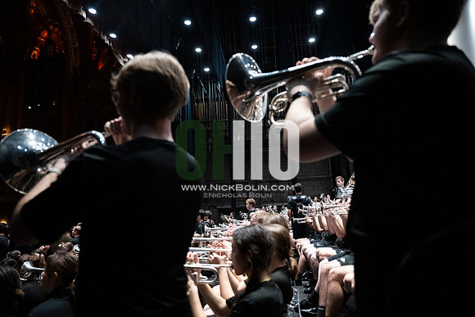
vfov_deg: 53.2
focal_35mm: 24
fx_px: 317
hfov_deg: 73.7
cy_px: 158
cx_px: 238
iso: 6400
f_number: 2.8
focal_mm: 24
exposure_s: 1/500
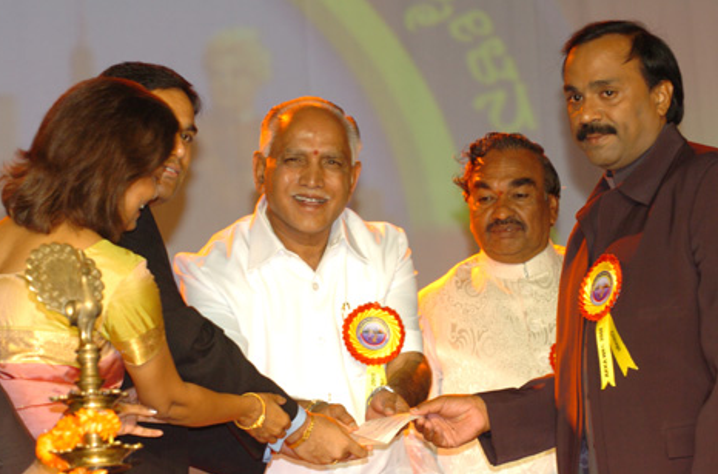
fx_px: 4615
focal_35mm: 232
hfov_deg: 8.9
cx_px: 342
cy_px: 205
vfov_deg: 5.9
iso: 400
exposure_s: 1/30
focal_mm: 120
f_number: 5.6
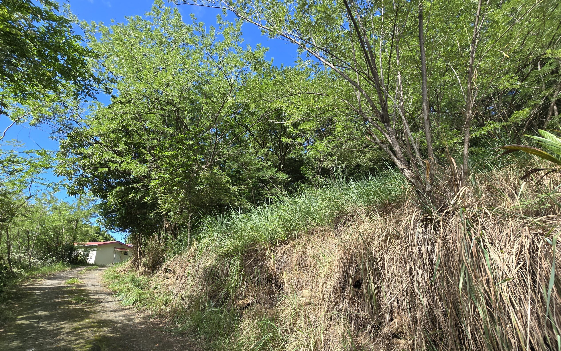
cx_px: 281
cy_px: 198
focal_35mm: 14
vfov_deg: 78.3
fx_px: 214
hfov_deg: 105.3
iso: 50
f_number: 2.2
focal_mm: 2.2
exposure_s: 1/692
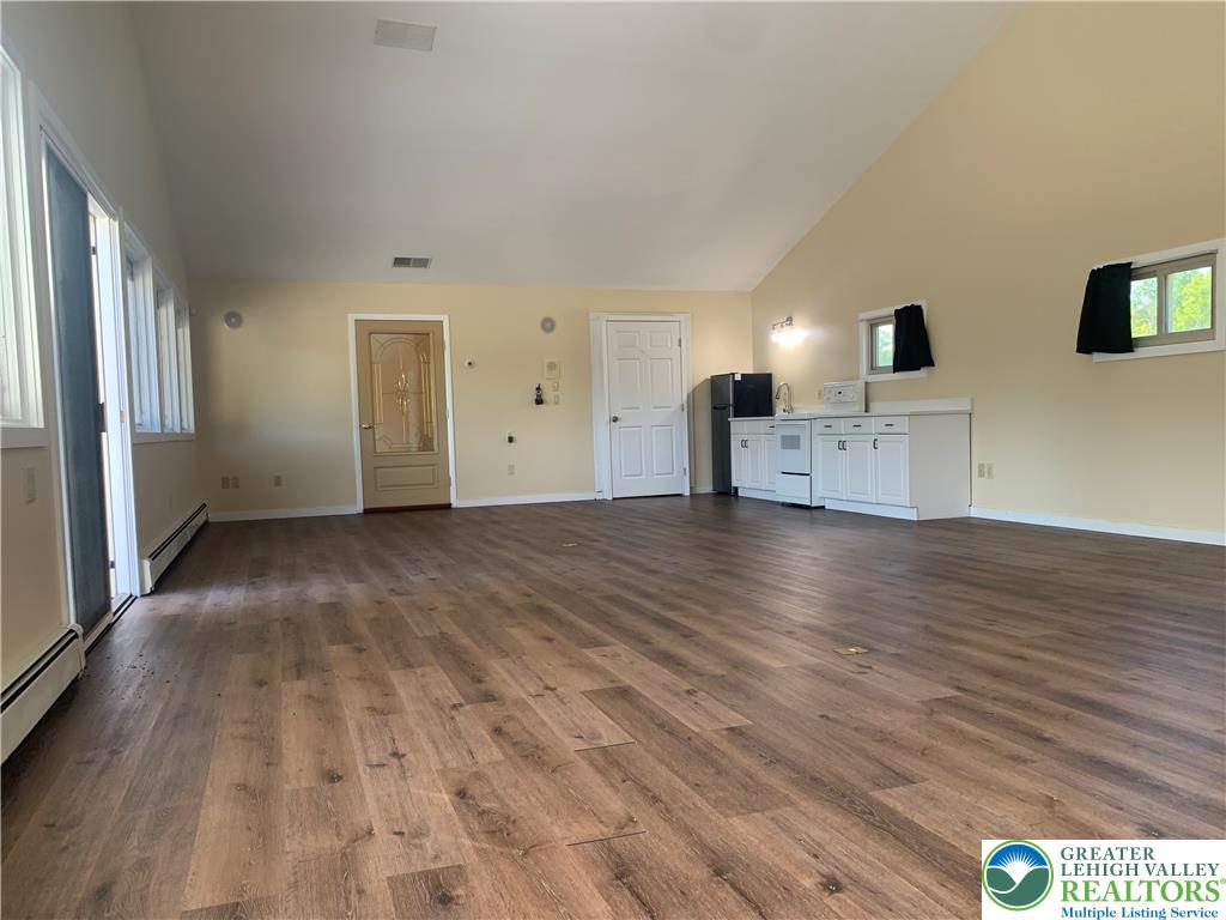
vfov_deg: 53.1
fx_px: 921
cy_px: 460
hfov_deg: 67.3
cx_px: 613
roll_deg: +1.7
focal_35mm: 26
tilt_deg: -4.4
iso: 80
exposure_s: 1/121
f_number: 1.8
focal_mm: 4.25
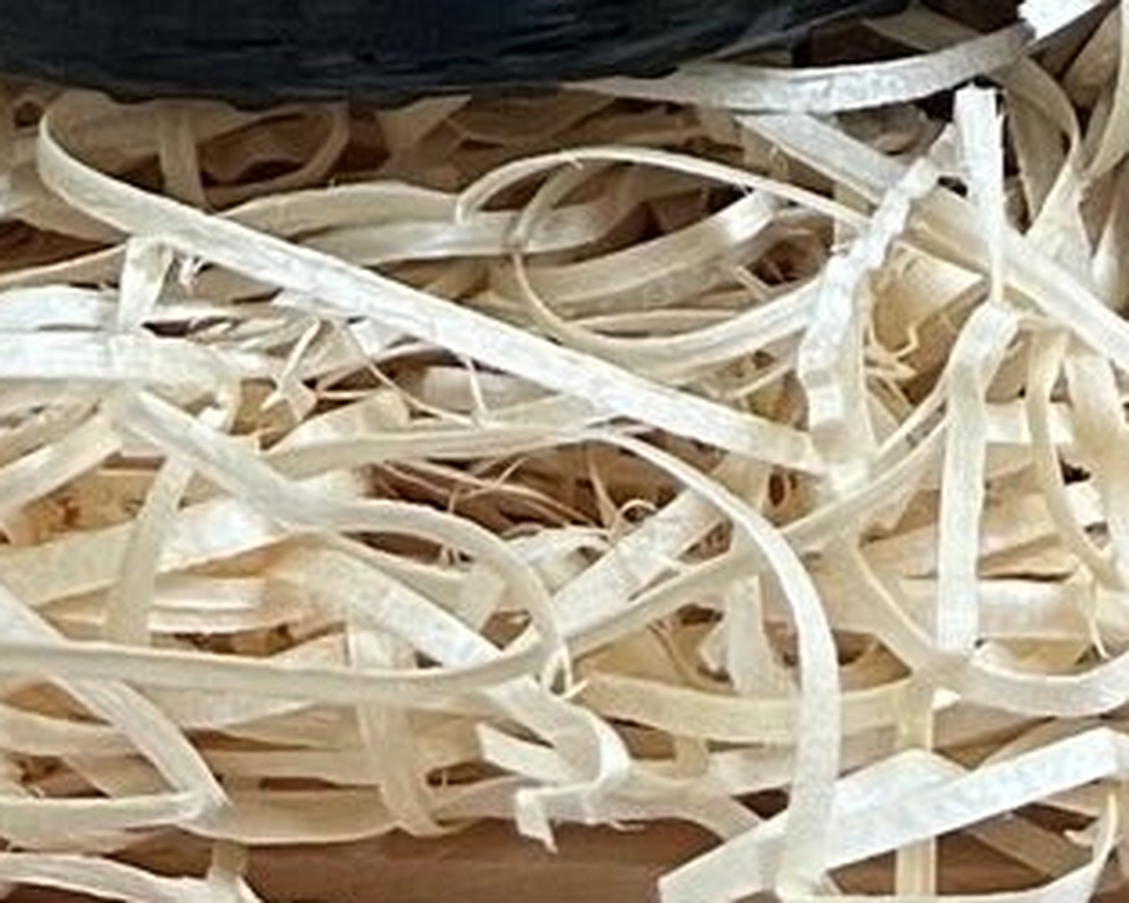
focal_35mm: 163
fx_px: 5445
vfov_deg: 7.3
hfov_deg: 11.7
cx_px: 1205
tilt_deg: -85.6
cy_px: -2533
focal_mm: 5.1
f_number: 1.6
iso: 125
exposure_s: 1/89
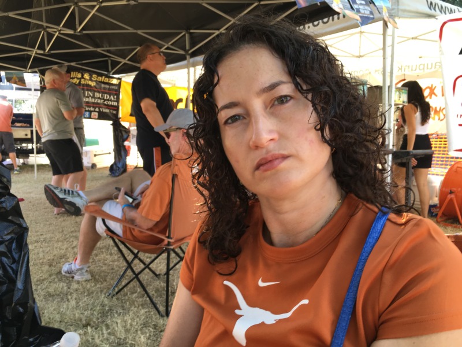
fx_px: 387
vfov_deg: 48.2
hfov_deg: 61.7
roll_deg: +1.1
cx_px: 231
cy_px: 174
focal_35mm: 29
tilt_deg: -3.4
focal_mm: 4.15
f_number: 2.2
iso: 40
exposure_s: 1/120
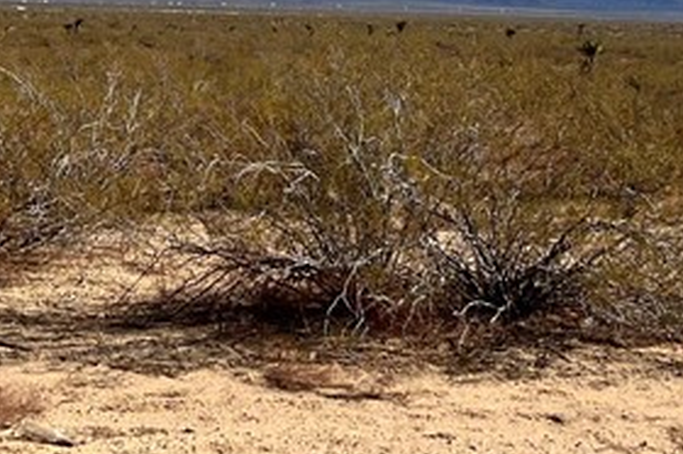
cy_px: -56
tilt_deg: +1.2
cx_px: 322
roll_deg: +0.0
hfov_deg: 20.6
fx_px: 1876
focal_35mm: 99
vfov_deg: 13.5
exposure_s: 1/8696
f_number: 1.5
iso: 50
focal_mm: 5.7
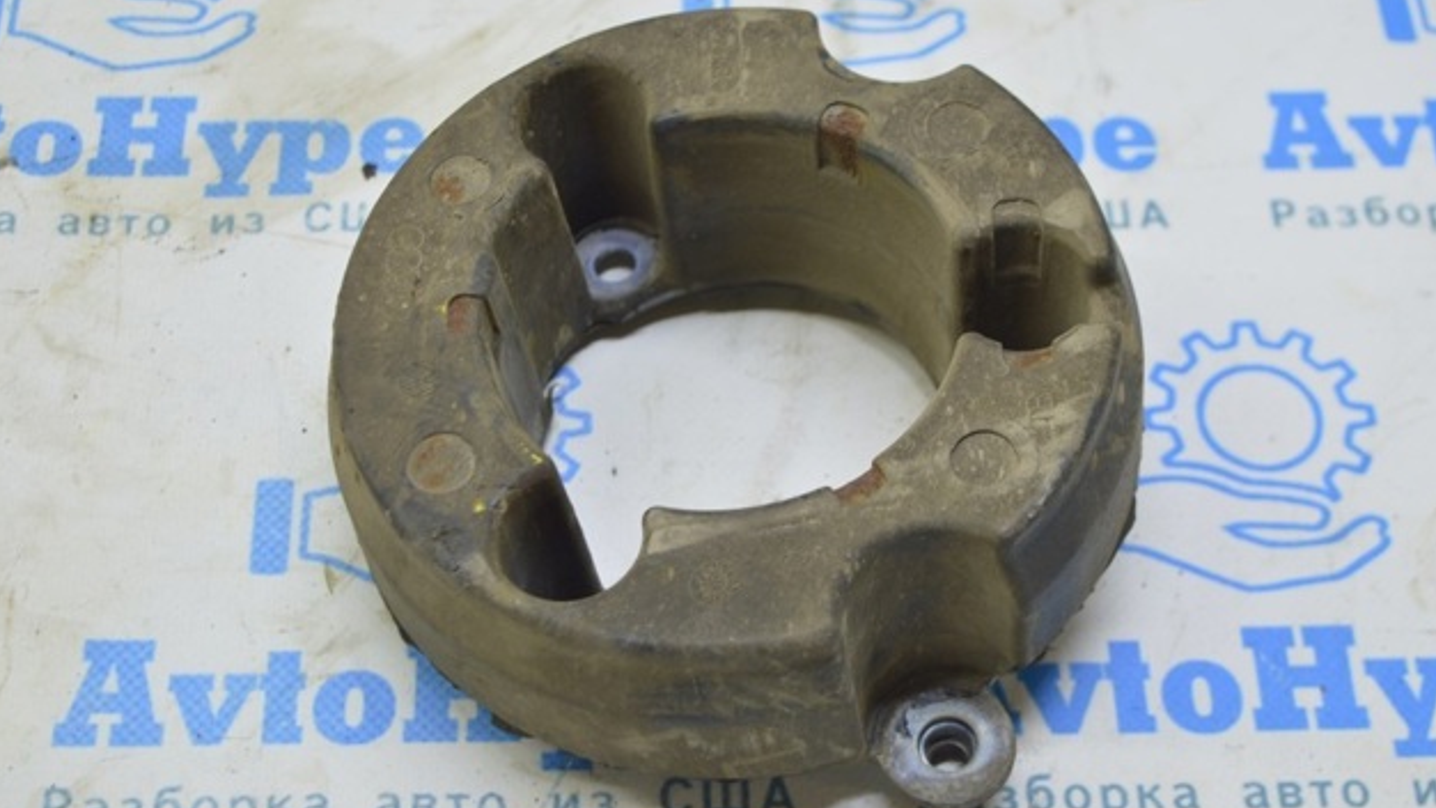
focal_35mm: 61
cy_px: 407
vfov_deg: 19.7
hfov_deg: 34.4
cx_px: 711
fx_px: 2322
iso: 400
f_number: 5.6
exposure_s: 1/20
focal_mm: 38
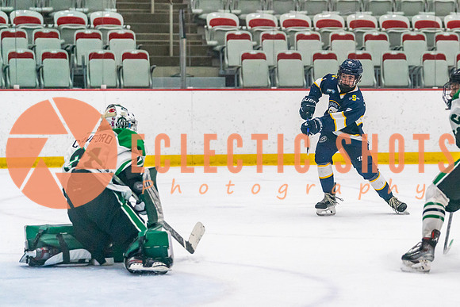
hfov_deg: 13.2
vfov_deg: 8.8
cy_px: 154
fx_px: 1986
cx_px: 331
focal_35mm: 155
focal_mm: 102
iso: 4000
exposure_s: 1/1600
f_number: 2.8
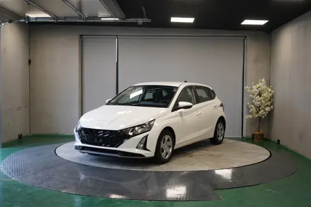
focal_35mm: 42
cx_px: 156
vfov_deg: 31.9
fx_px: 363
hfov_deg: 46.4
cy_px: 104
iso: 1250
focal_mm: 42
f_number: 4.5
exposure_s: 1/160
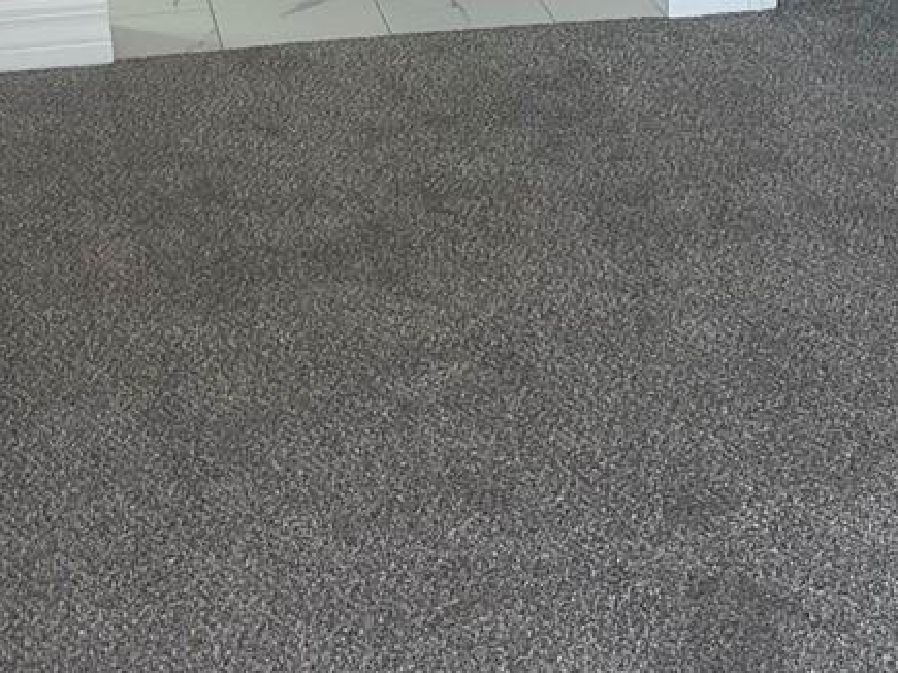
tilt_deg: -11.2
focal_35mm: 92
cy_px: -448
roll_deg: +0.4
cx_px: 411
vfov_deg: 14.5
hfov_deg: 21.3
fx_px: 2386
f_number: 1.6
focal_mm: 5.1
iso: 100
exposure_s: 1/121
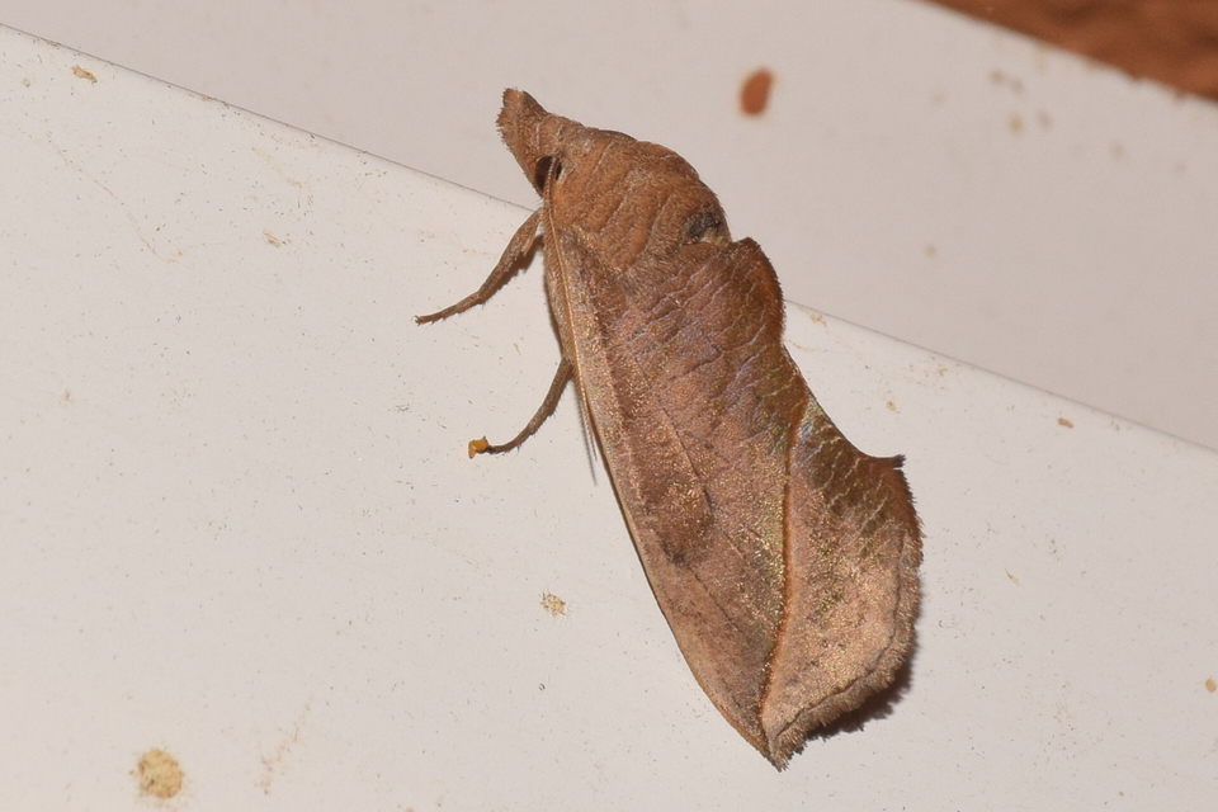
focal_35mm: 210
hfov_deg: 9.8
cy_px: 406
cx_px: 609
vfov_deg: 6.5
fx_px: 7104
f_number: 16
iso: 400
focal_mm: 140
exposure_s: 1/160
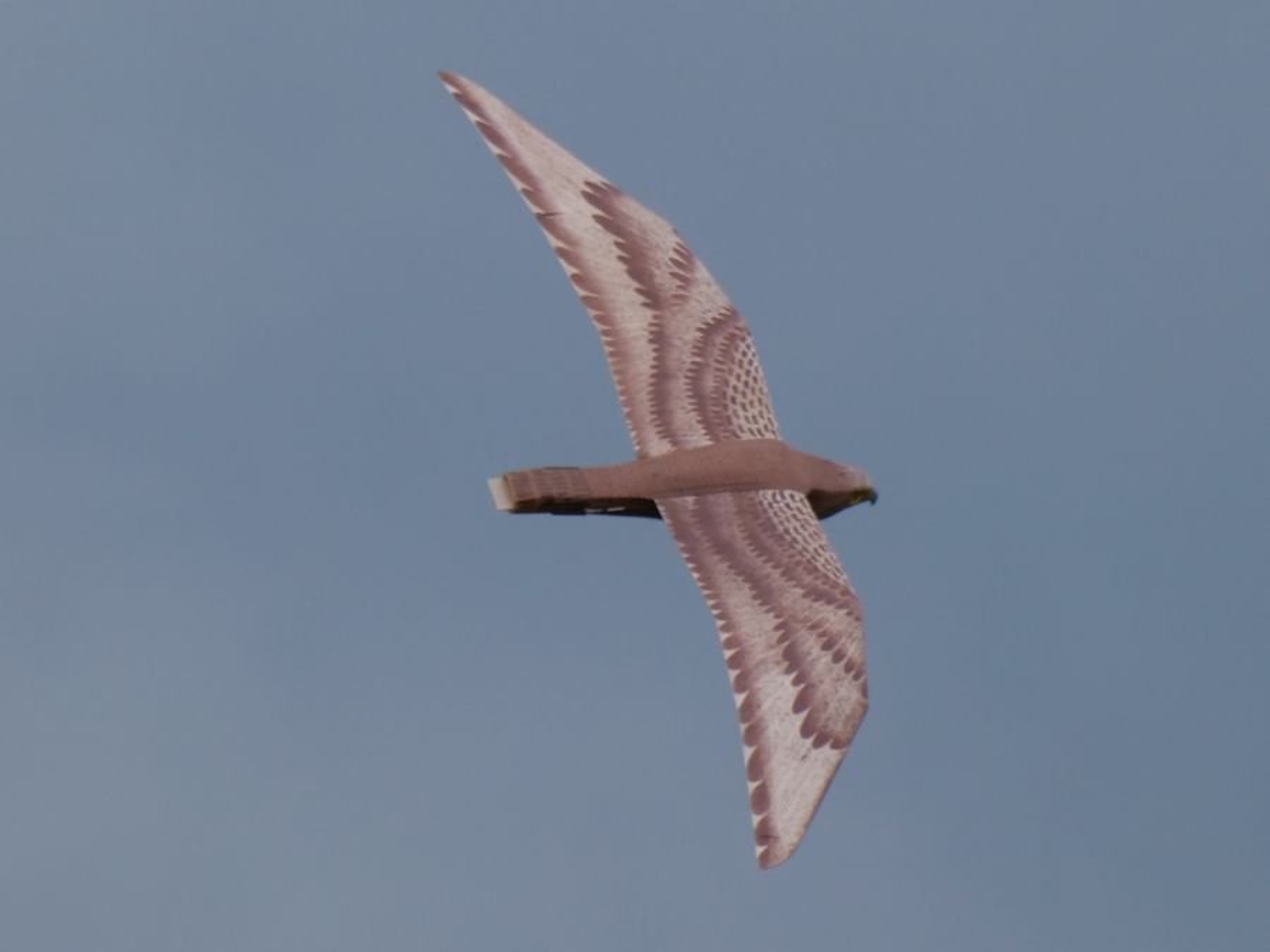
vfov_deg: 1.9
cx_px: 635
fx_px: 29351
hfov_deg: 2.5
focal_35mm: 800
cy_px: 476
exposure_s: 1/640
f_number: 6.3
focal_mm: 400
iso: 320
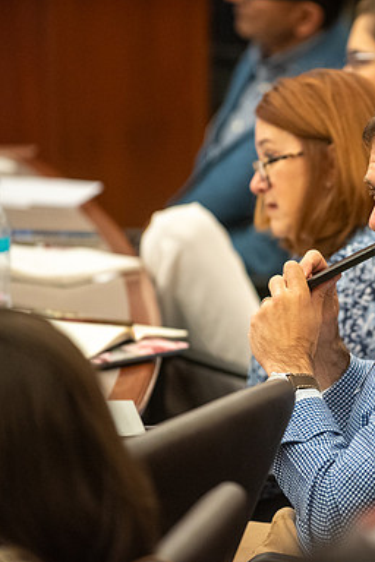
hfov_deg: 4.5
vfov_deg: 6.8
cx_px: 353
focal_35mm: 302
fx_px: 4718
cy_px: 282
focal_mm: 200
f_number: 2.8
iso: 2000
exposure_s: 1/160
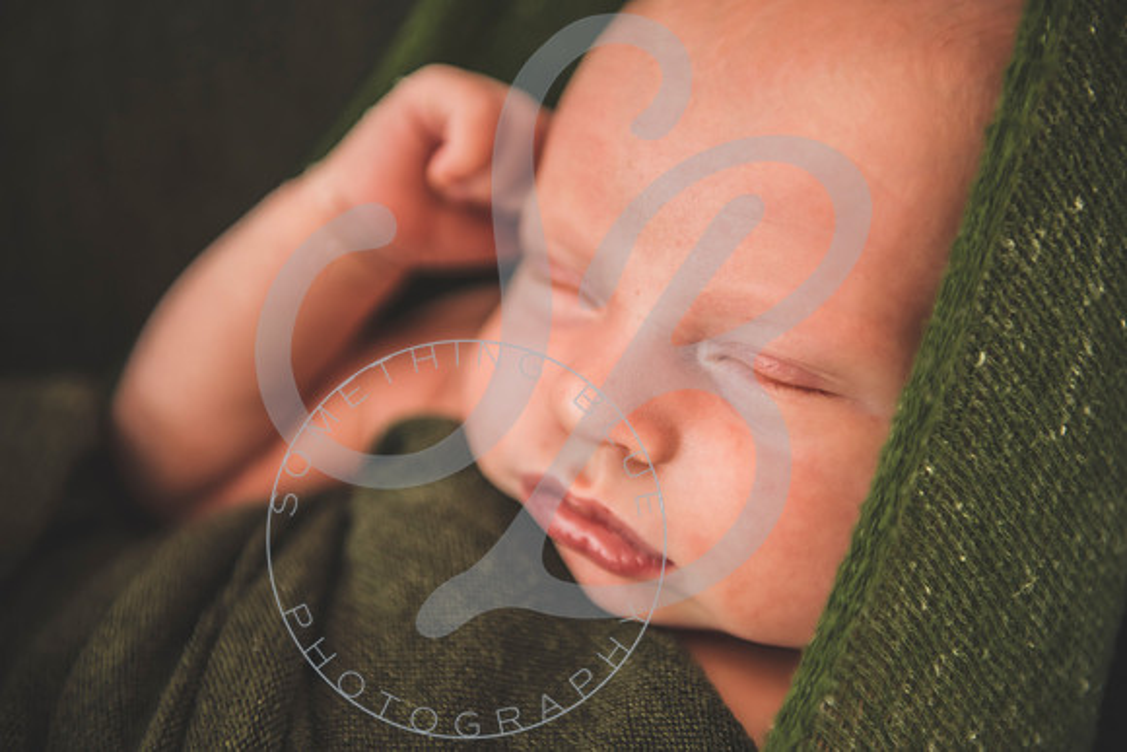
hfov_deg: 28.8
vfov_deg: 19.5
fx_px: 2192
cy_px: 376
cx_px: 564
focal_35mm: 70
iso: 400
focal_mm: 70
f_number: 2.8
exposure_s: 1/125
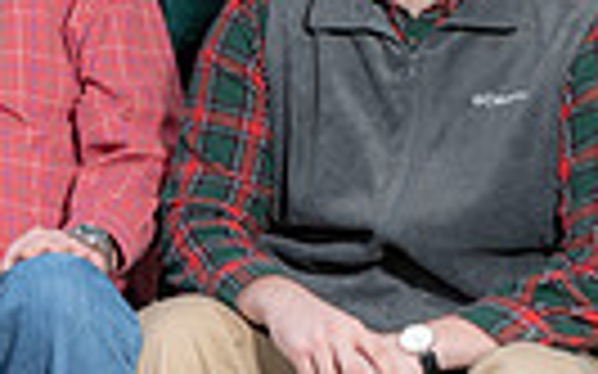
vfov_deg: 4.5
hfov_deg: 7.2
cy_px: 18
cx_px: 166
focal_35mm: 293
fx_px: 4773
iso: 320
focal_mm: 85
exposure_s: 1/200
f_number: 5
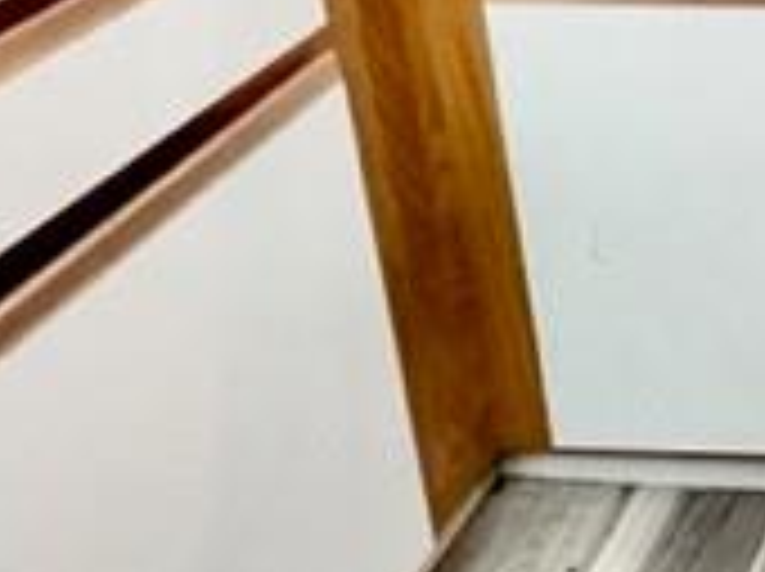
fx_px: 1081
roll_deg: +0.7
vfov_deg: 20.3
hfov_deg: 24.3
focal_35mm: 49
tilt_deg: -11.8
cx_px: 1282
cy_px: -477
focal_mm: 1.57
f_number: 1.8
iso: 250
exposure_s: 1/60
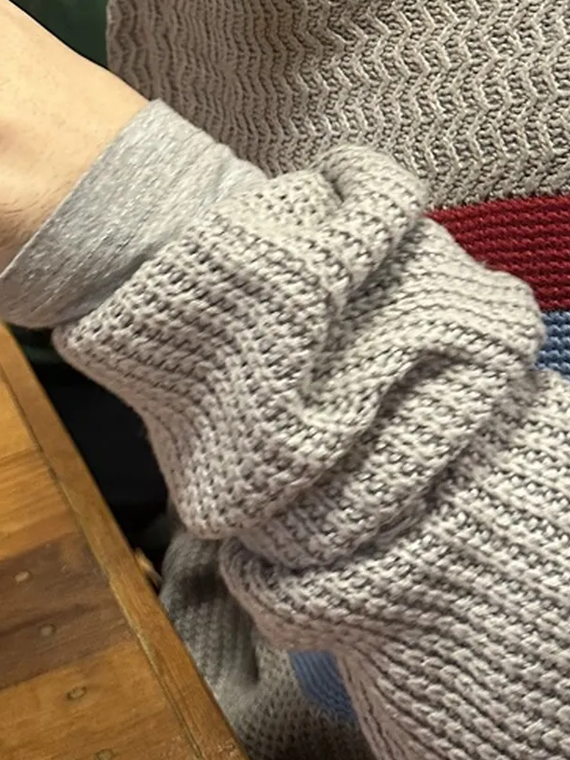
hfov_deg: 22.0
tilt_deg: -7.8
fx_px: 1449
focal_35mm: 66
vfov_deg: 27.3
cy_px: -45
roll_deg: +12.7
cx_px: 139
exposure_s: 1/50
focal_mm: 6.86
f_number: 1.78
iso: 250
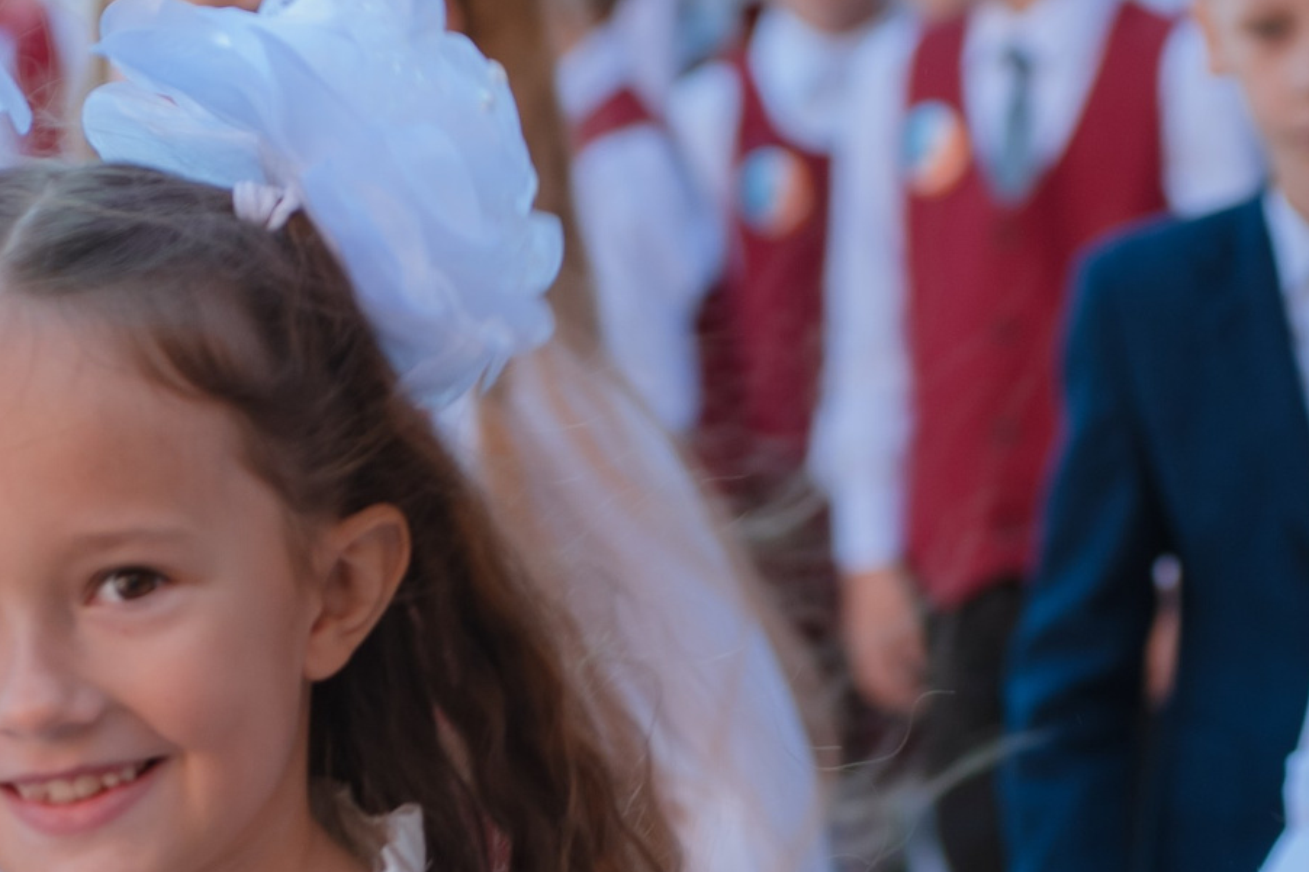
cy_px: 743
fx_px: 8252
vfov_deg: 6.0
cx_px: 447
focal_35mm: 227
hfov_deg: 9.1
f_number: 4.5
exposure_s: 1/200
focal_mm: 80
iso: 200
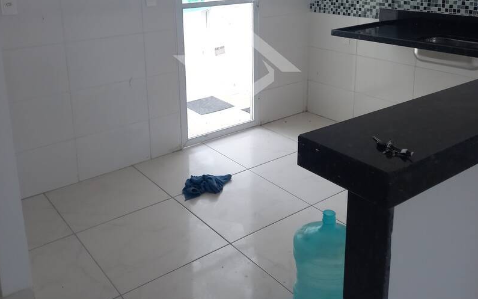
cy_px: 64
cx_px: 237
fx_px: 469
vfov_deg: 34.4
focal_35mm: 36
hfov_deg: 54.0
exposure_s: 1/485
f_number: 2
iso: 200
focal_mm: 4.6
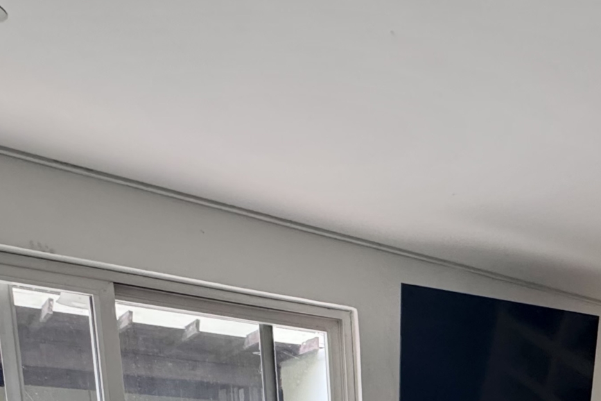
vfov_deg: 24.3
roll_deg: -1.8
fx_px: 718
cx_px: 645
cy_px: 604
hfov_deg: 38.4
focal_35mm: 43
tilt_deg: -10.1
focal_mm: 2.22
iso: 320
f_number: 2.2
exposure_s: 1/99
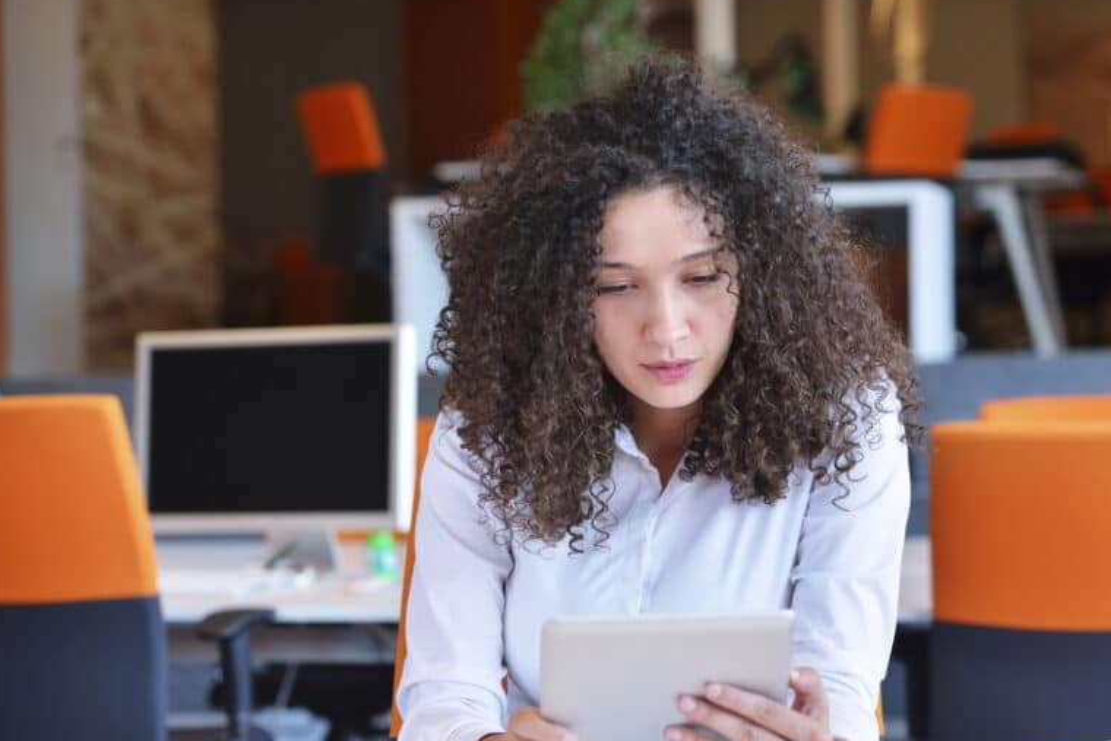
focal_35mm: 87
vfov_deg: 15.7
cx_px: 589
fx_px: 2685
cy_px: 441
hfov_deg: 23.4
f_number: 3.5
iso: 320
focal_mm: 70
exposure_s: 1/125
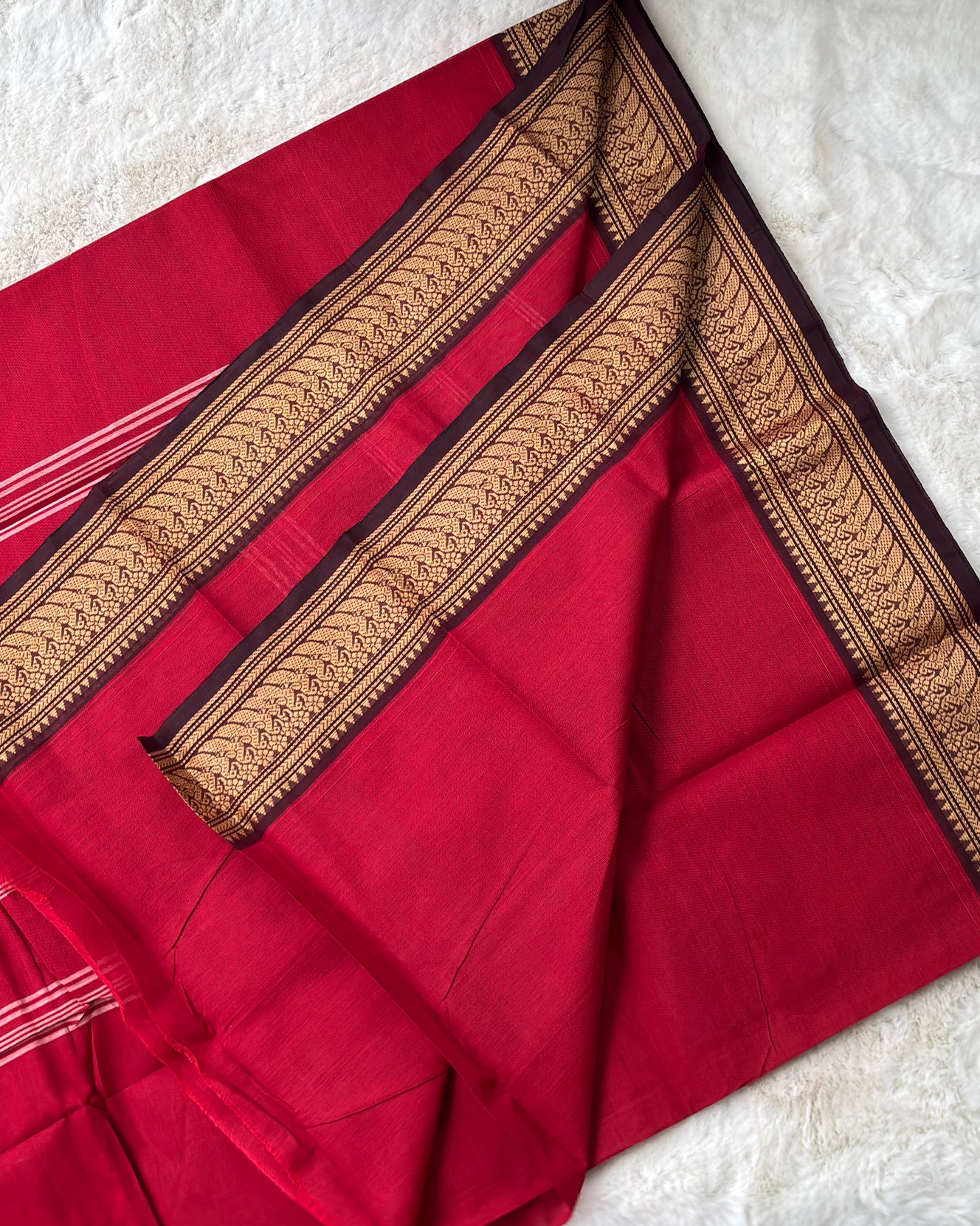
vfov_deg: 31.9
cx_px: 536
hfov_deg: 25.8
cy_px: 484
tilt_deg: -74.1
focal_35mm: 59
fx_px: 2139
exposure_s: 1/100
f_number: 1.6
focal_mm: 5.96
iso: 32
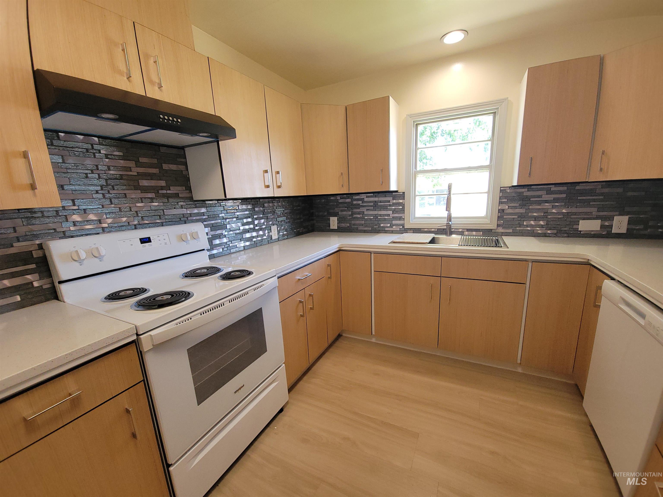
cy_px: 248
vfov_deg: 89.9
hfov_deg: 106.2
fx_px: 249
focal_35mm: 13
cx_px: 332
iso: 100
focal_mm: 2.2
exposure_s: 1/60
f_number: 2.2
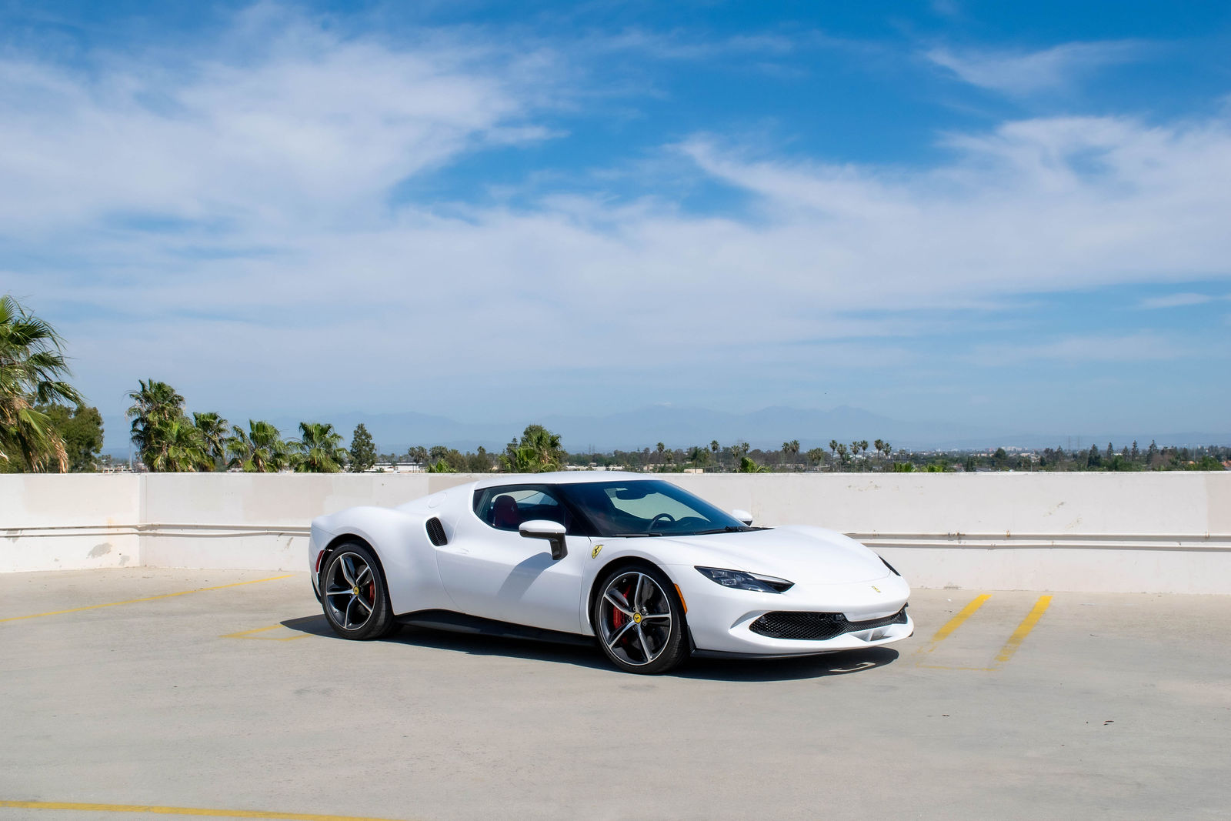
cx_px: 616
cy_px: 410
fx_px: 1436
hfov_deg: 46.4
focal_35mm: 42
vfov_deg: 31.9
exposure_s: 1/640
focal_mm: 28
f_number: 13
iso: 200
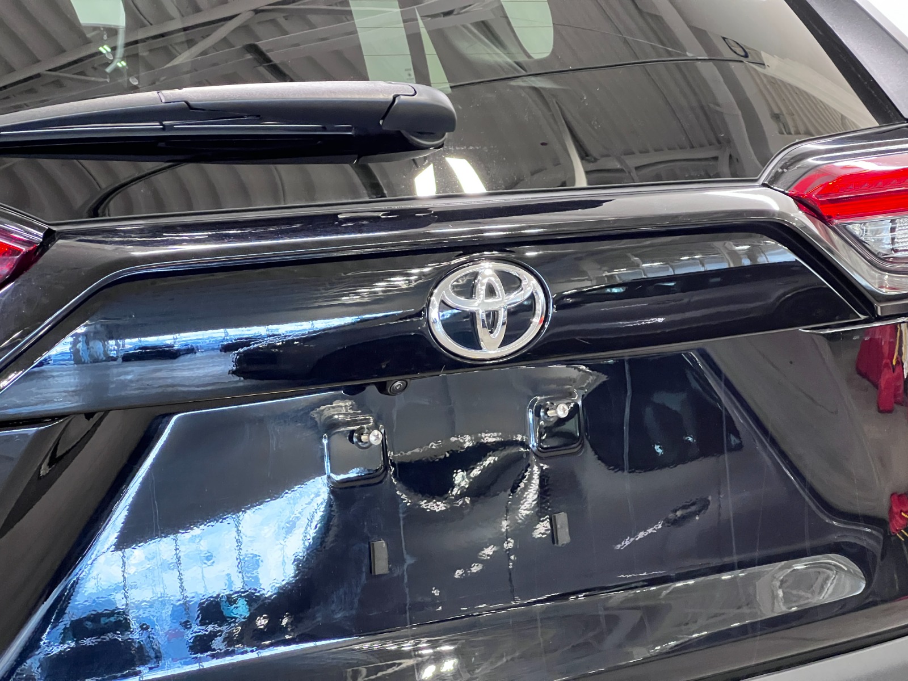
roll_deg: -0.8
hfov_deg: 25.3
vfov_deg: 19.1
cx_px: 454
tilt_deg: -9.7
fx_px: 2020
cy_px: 340
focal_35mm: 77
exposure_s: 1/40
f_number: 2.8
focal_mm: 9
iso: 800
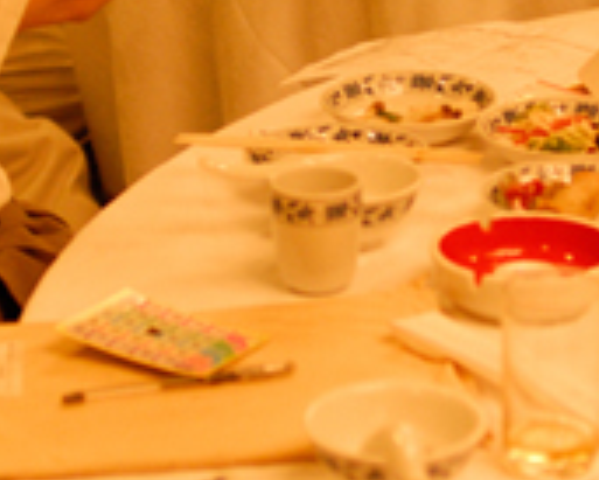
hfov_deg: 13.0
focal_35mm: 148
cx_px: 370
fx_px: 2625
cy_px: 98
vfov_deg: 10.4
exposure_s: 1/125
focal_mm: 28
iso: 800
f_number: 2
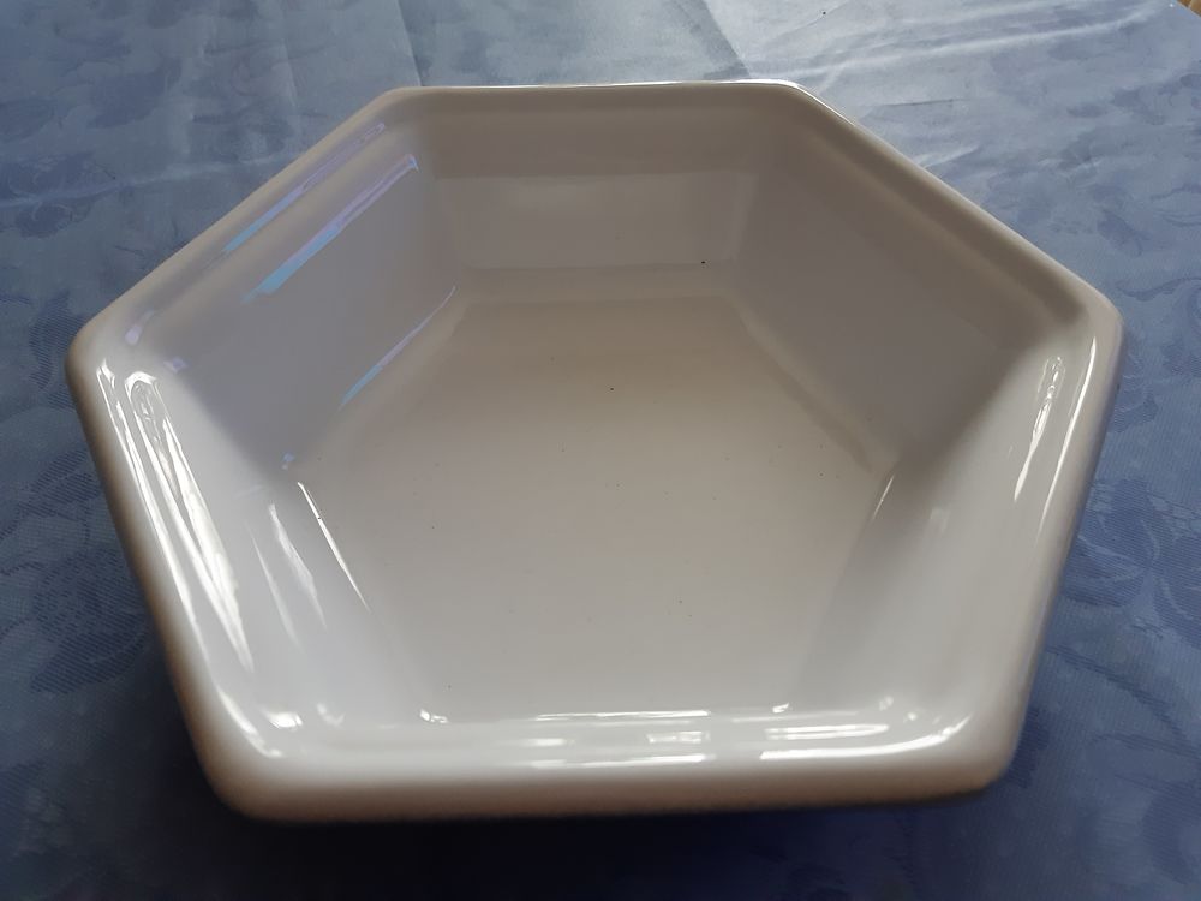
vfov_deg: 53.1
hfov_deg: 67.3
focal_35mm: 26
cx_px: 600
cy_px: 450
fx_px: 902
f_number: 1.7
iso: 320
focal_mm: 3.92
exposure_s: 1/50
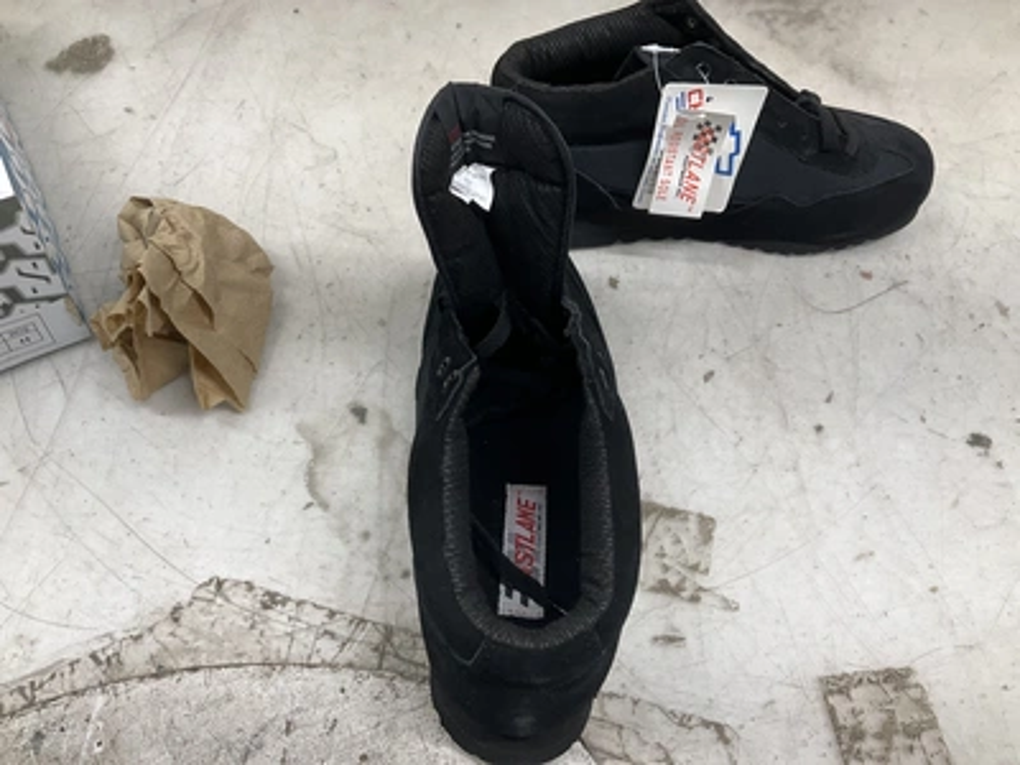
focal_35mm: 29
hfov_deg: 61.7
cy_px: 382
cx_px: 510
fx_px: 855
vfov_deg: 48.2
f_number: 1.8
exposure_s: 1/120
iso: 50
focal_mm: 3
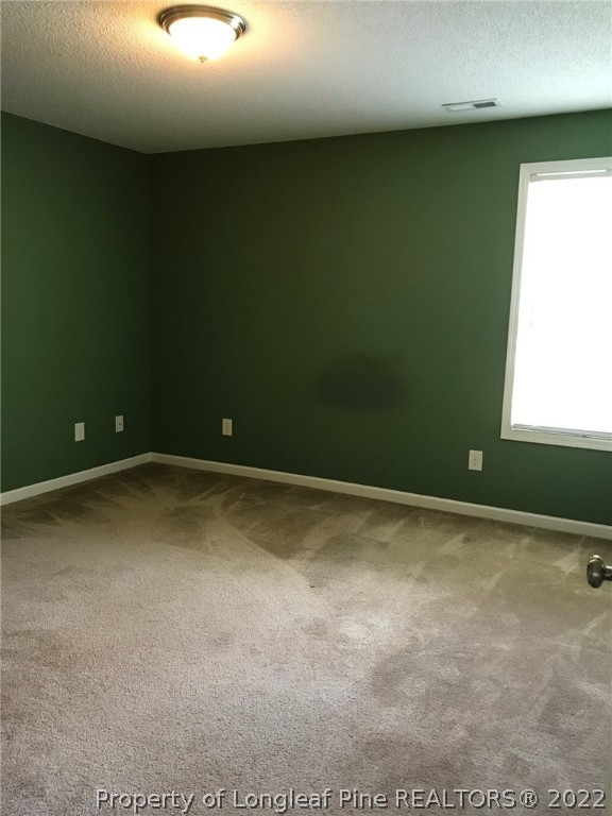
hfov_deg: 49.7
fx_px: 660
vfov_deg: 63.4
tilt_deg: -9.1
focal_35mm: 28
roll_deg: +0.4
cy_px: 408
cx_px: 306
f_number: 1.8
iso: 64
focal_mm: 3.99
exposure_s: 1/15
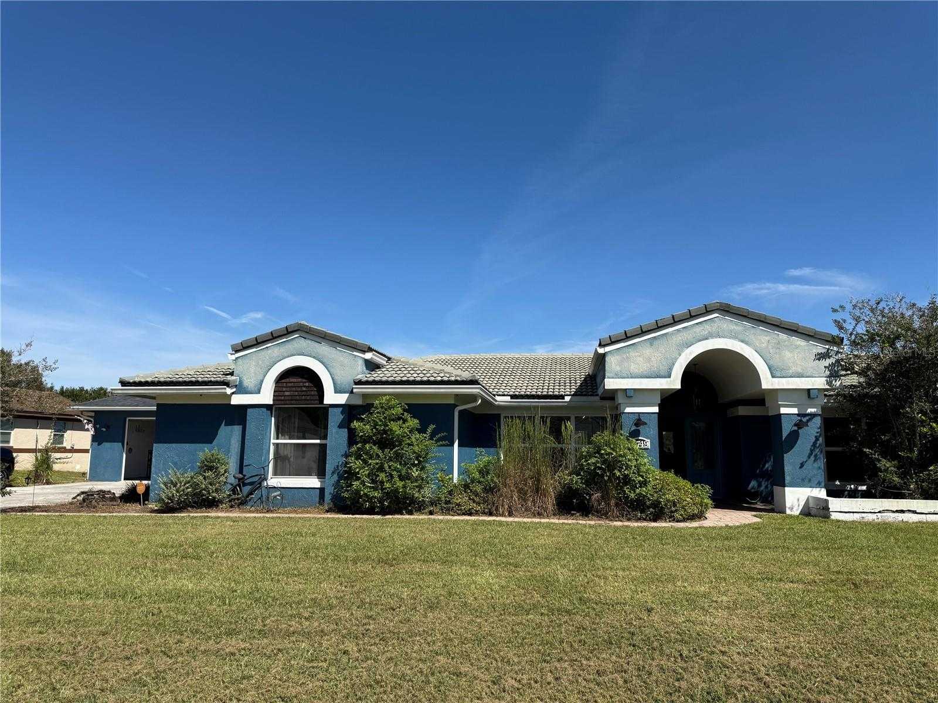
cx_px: 469
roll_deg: -0.7
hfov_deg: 71.6
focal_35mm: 24
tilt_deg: +8.3
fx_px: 650
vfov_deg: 56.8
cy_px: 352
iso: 80
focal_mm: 6.76
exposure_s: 1/5714
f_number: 1.78
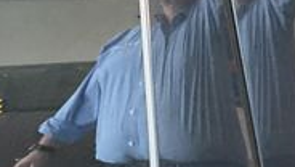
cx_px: 74
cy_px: -233
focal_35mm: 137
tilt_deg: -25.7
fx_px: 1073
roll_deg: -1.8
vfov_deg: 8.2
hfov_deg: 15.6
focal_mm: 3
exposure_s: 1/50
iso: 160
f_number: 1.8
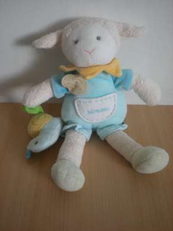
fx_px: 253
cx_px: 86
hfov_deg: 37.7
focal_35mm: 38
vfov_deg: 49.0
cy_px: 116
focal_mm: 6.3
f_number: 3.1
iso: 200
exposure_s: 1/29.1
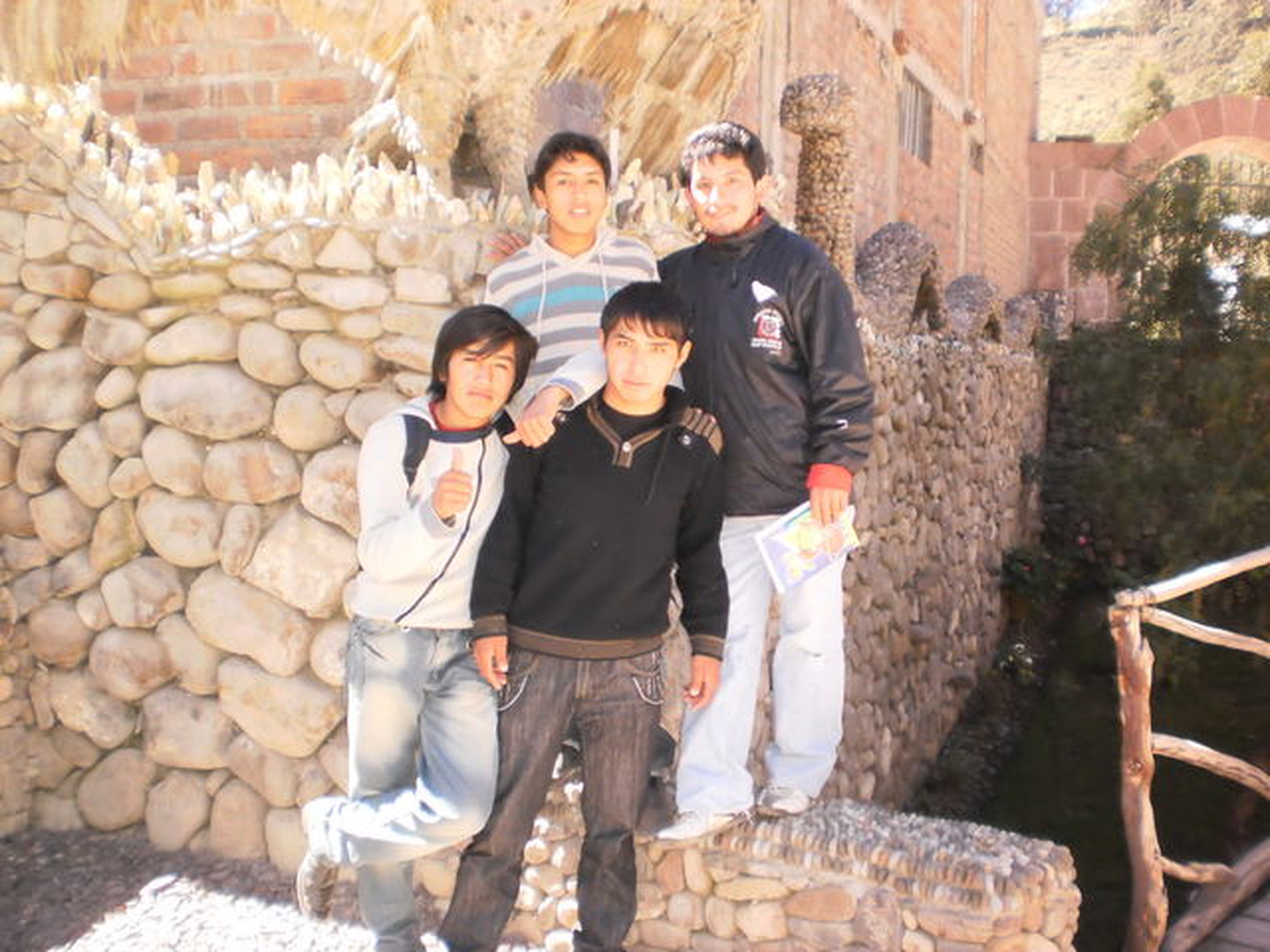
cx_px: 635
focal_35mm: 36
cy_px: 476
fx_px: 1321
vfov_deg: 39.7
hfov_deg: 51.4
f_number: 3.1
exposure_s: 1/400
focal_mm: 6.3
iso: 400
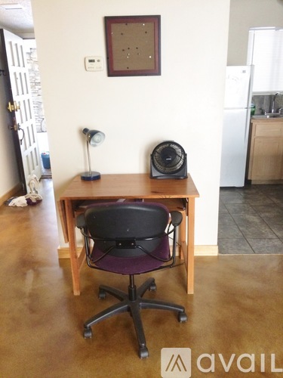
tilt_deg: -18.0
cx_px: 142
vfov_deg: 61.7
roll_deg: +1.8
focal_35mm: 29
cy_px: 189
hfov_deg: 48.2
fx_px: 316
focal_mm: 4.15
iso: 200
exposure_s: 1/30
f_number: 2.2
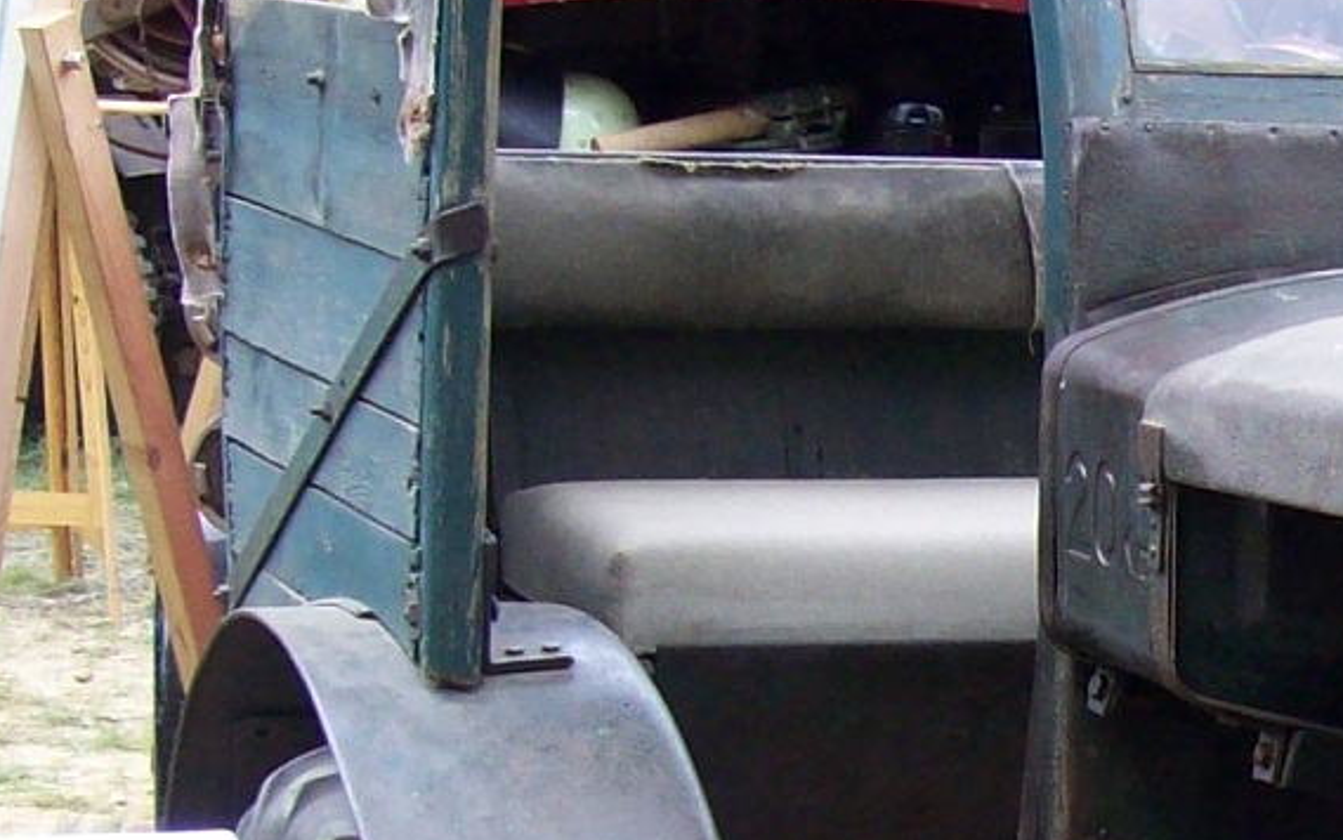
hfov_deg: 15.1
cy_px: 939
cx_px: 1581
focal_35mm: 134
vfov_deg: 9.7
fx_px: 4906
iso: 80
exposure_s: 1/140
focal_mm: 6
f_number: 2.7
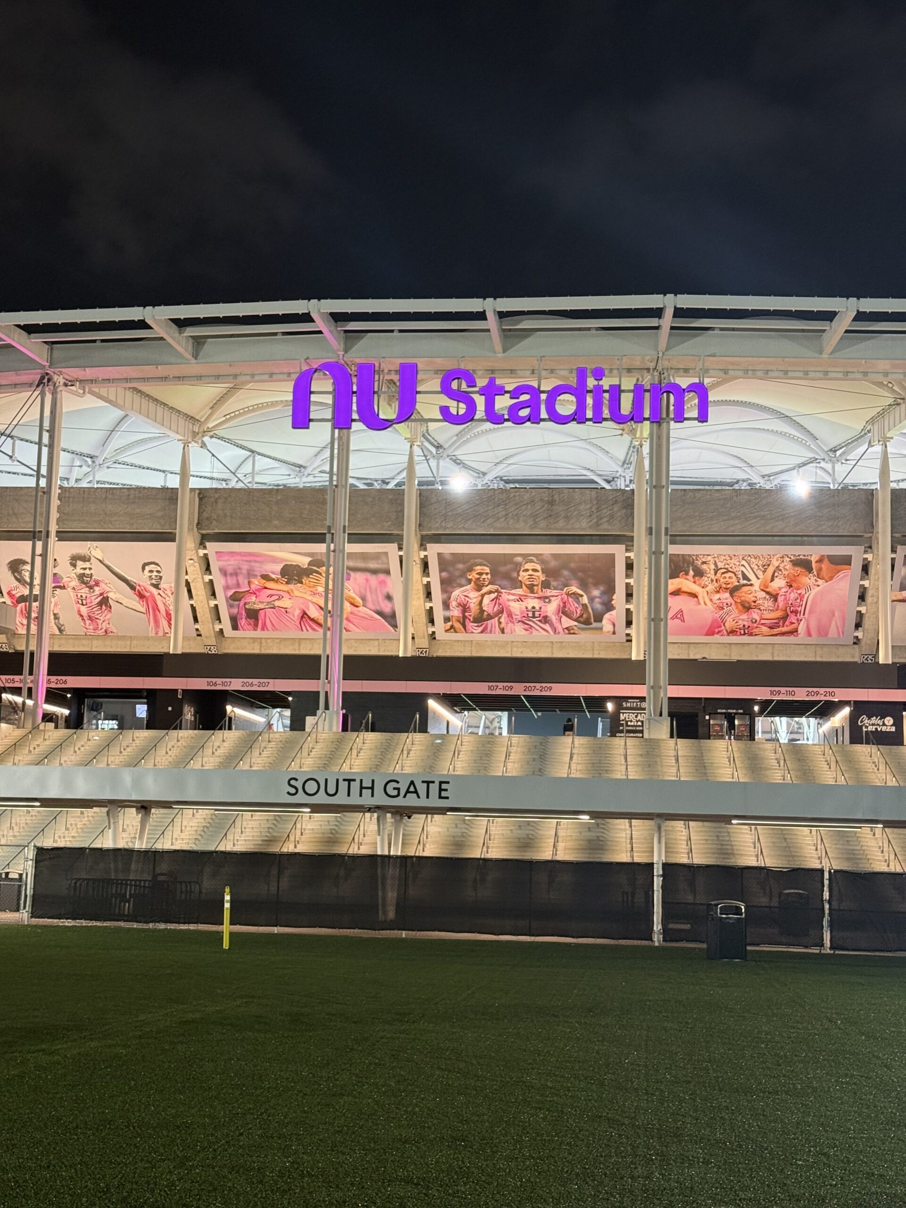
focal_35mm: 48
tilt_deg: +7.9
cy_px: 604
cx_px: 453
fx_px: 1675
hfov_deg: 30.3
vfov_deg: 39.7
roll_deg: -2.3
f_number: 1.78
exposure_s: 1/40
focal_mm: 6.76
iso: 200
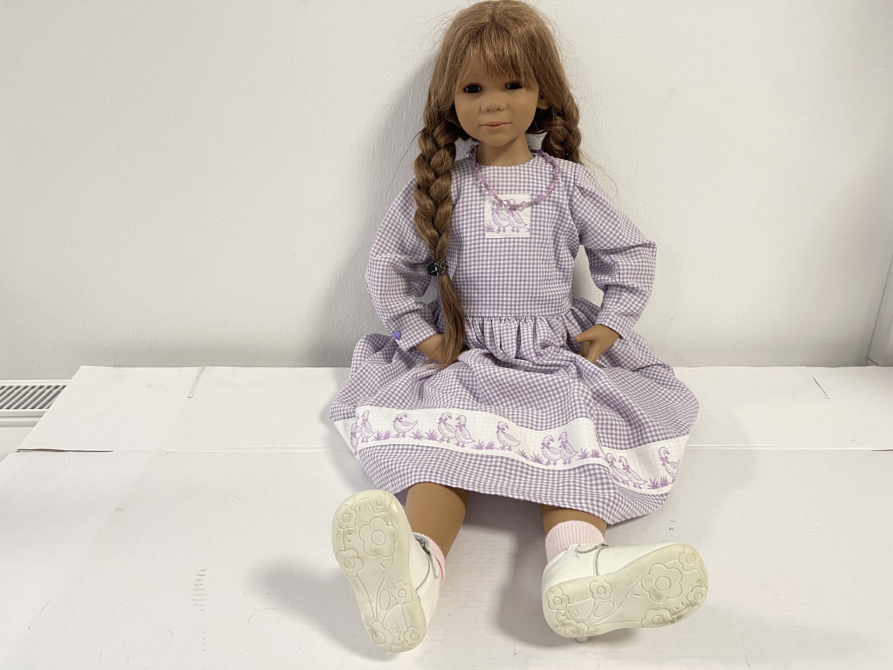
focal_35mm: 25
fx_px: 645
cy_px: 335
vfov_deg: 54.9
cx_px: 446
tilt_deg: -23.1
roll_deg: -0.8
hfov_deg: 69.4
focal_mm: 5.1
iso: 100
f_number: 1.6
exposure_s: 1/50
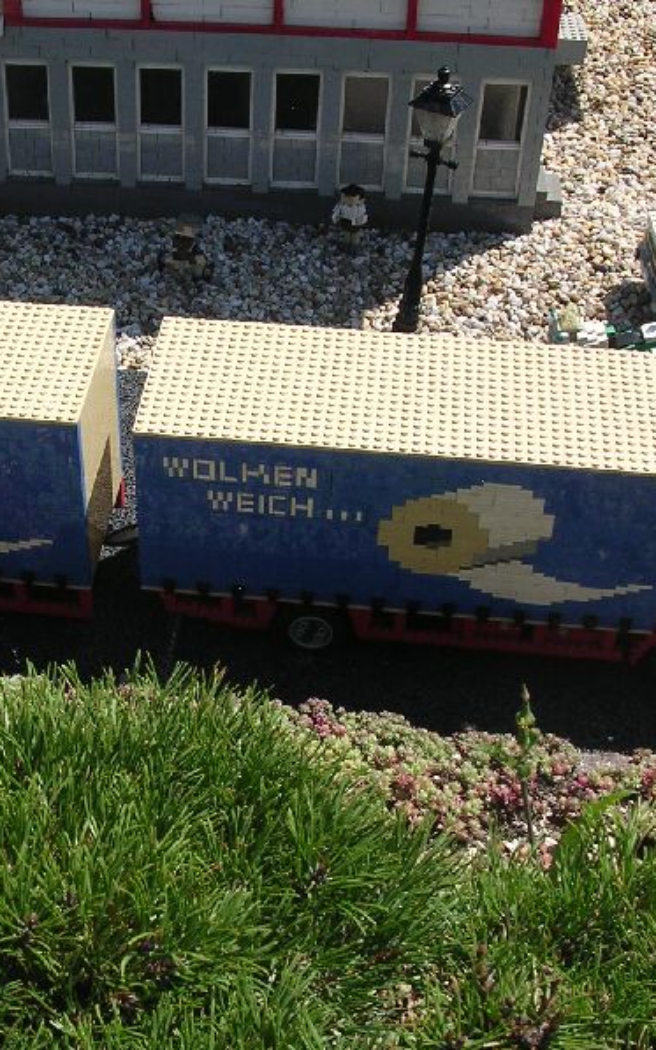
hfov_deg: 23.7
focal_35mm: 54
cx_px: 149
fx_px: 1545
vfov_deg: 37.5
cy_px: 526
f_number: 5.6
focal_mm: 5.8
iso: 100
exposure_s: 1/278
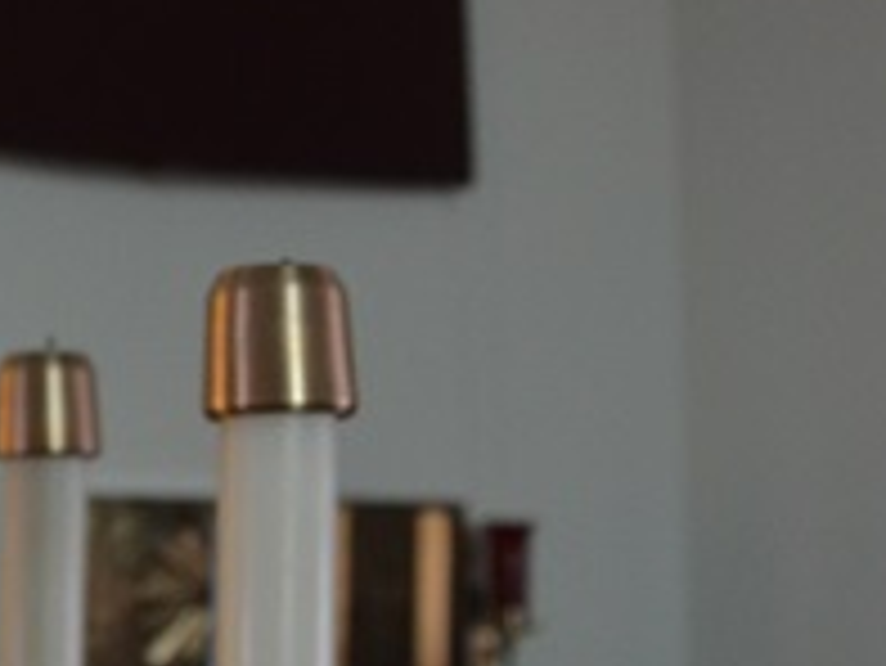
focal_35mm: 84
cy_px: 284
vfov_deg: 17.6
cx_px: -54
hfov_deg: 22.2
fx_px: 2151
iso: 1600
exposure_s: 1/20
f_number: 3.5
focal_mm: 18
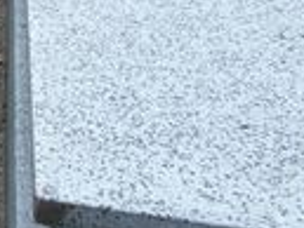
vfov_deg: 11.6
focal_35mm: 119
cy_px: -174
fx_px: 1046
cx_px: -431
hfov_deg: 12.7
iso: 100
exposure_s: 1/60
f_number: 3.1
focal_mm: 5.2
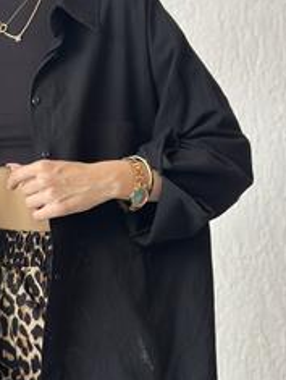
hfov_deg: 16.8
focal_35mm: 87
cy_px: 238
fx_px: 956
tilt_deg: +0.3
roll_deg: -0.1
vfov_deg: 22.4
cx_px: 39
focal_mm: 6.86
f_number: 1.78
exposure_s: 1/60
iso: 200
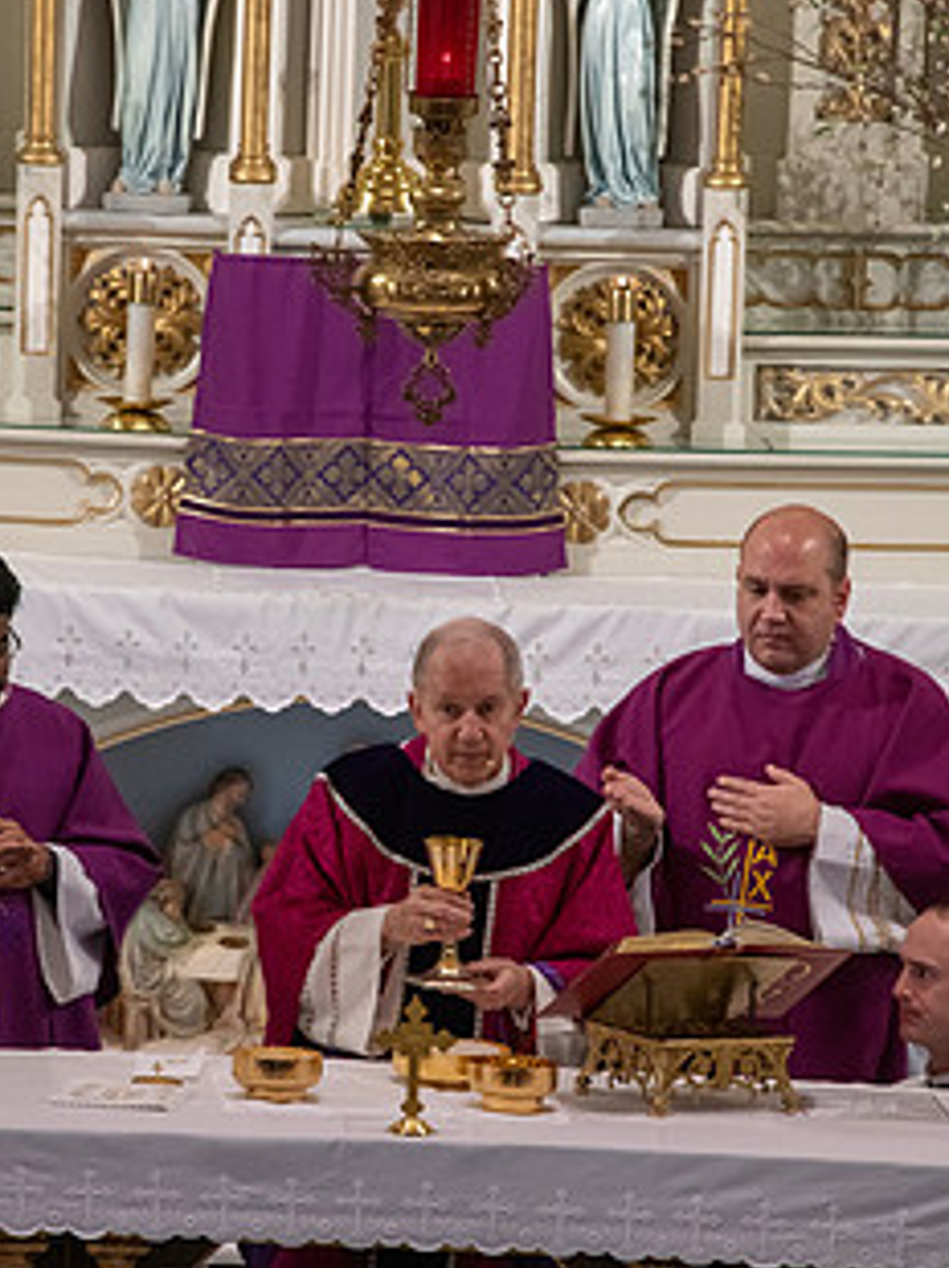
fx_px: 15337
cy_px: 601
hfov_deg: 3.5
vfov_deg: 4.7
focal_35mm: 419
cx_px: 344
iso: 4000
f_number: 10
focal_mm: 300
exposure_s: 1/100
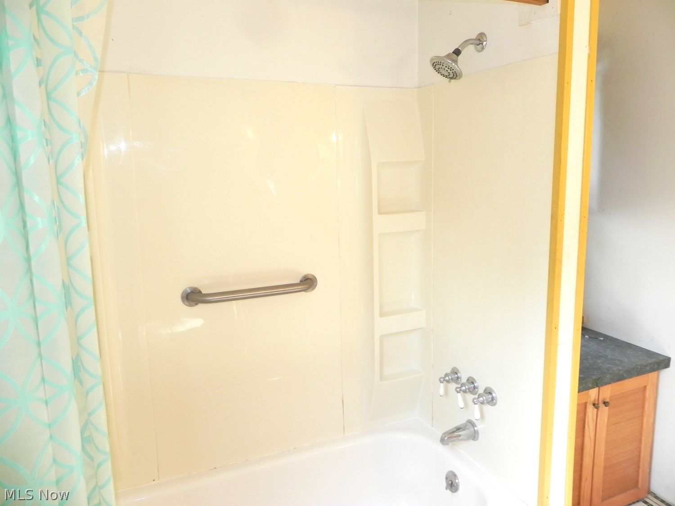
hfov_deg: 67.3
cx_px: 338
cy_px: 253
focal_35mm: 26
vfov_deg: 53.1
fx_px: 507
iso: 160
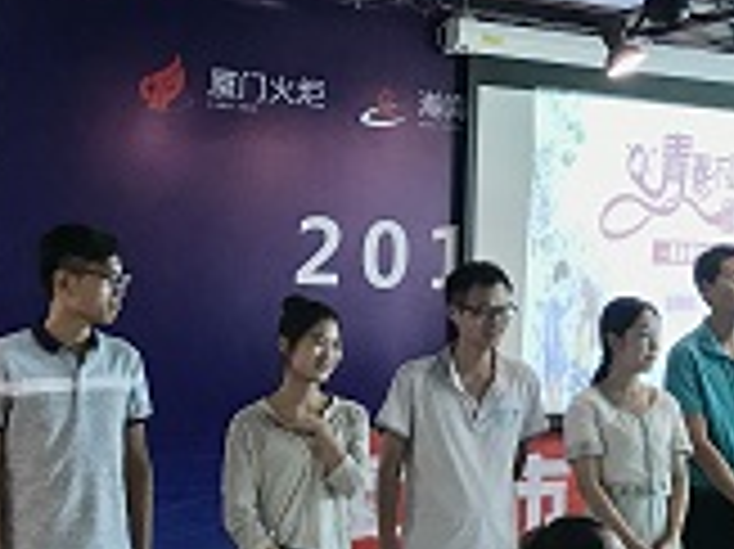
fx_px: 1822
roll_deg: -2.2
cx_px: 739
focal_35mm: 86
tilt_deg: +2.0
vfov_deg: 17.1
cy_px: 268
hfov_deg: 21.9
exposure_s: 1/25
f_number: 1.8
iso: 32
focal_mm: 3.99
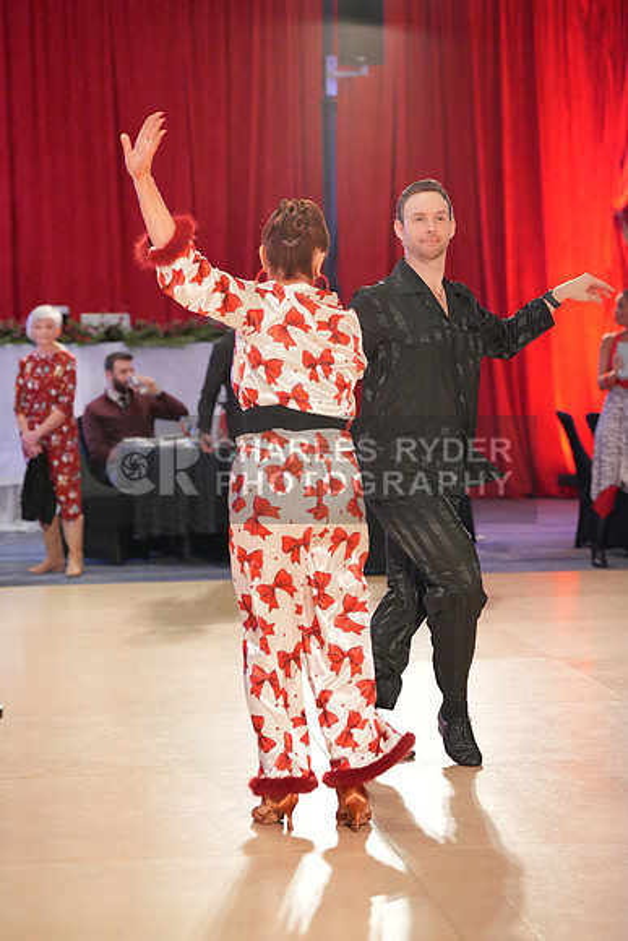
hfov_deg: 15.0
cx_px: 314
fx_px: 2380
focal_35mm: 91
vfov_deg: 22.4
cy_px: 470
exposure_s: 1/400
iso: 5000
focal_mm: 91
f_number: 3.2
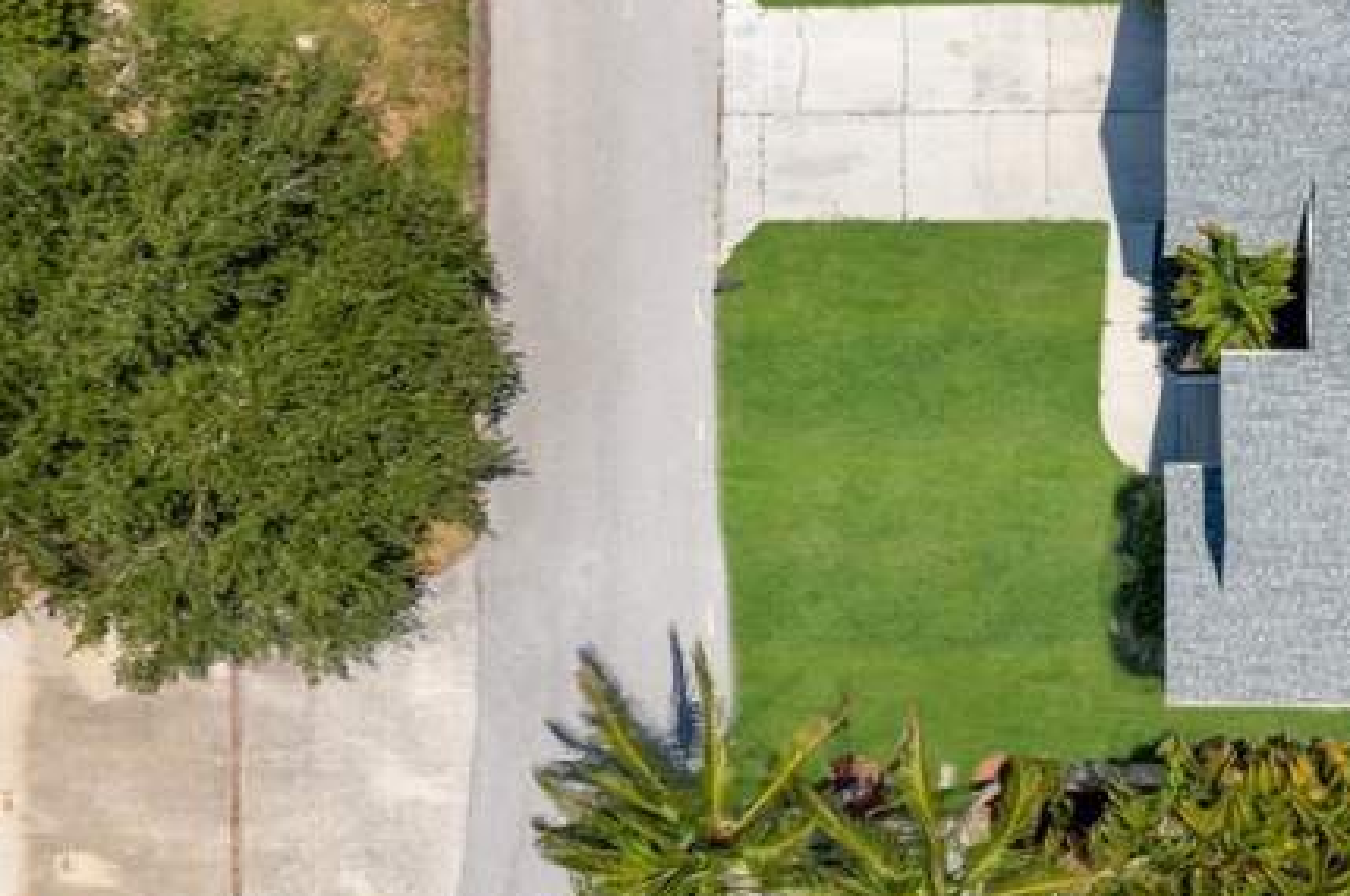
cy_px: 371
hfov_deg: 44.3
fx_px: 1536
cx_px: 1145
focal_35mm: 41
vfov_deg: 32.5
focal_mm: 8.38
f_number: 2.8
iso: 100
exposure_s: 1/800
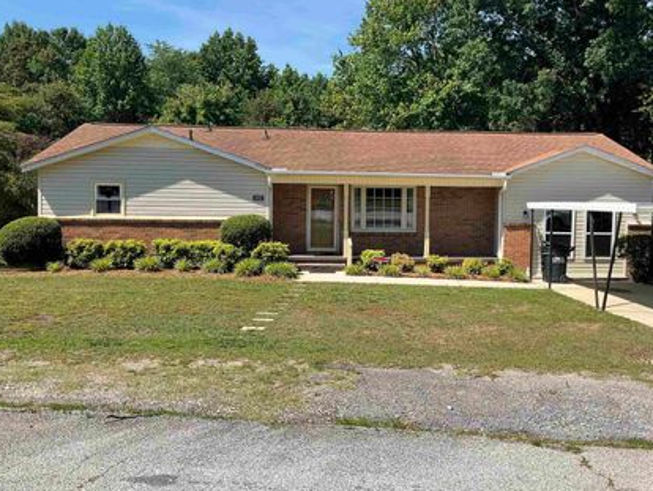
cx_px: 377
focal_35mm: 35
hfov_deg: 52.4
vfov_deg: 40.7
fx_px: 661
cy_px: 231
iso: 25
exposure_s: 1/1626
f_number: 1.8
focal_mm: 3
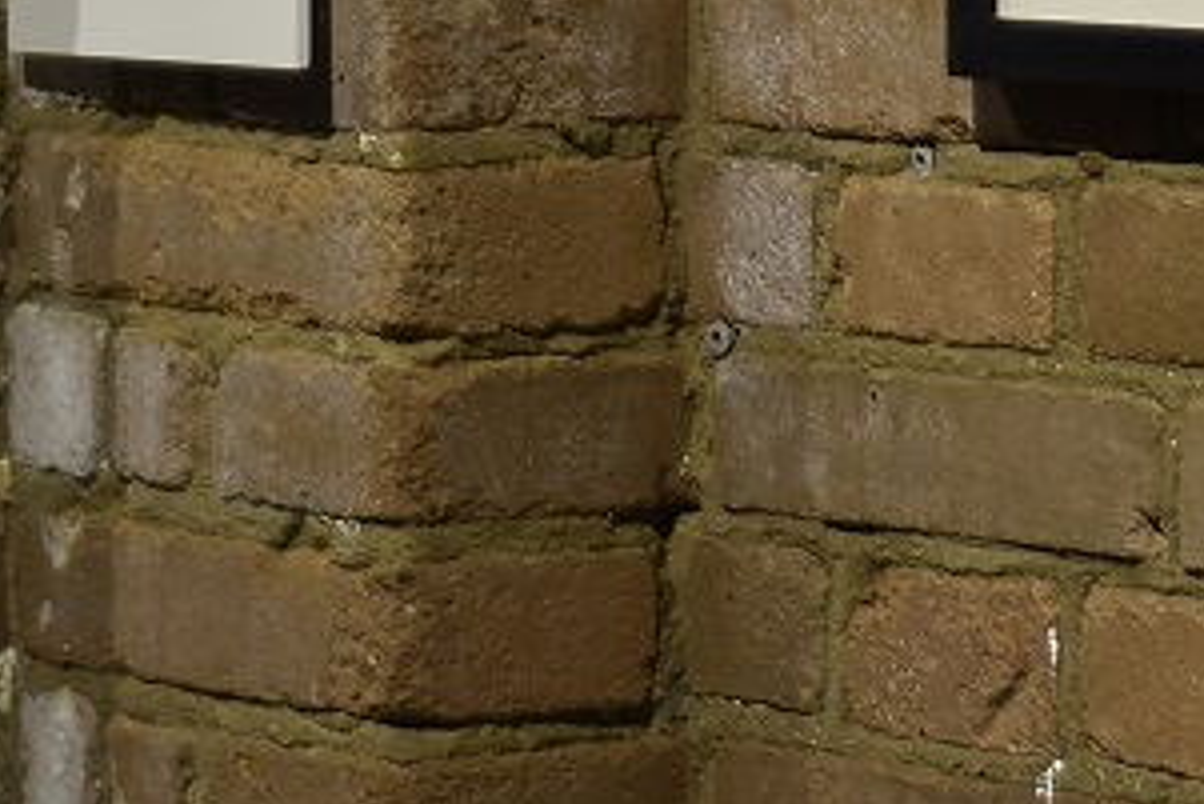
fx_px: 8365
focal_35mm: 250
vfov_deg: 5.4
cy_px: -656
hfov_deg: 8.2
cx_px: 608
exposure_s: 1/100
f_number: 1.8
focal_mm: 50
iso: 200
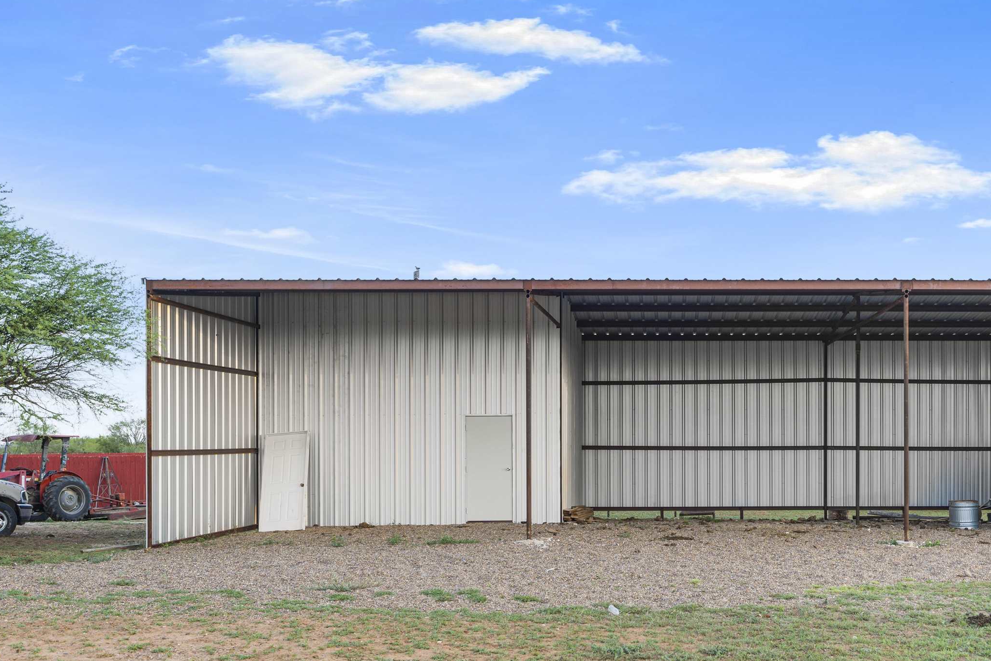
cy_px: 445
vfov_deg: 33.9
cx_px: 707
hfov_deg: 48.2
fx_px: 1073
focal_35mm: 39
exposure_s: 1/15
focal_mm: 26
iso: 250
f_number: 9
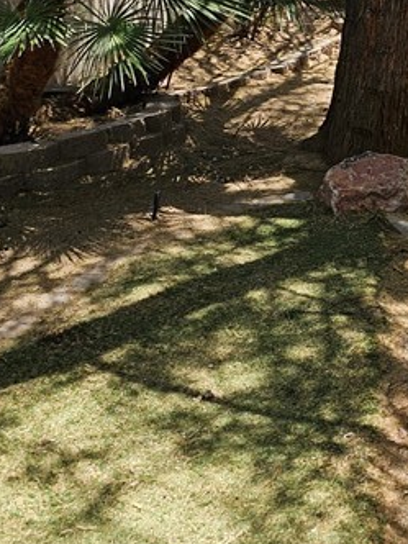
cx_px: 387
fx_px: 1116
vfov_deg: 26.1
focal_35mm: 71
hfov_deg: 20.2
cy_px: 13
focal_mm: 6.3
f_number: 1.7
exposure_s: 1/255
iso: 10
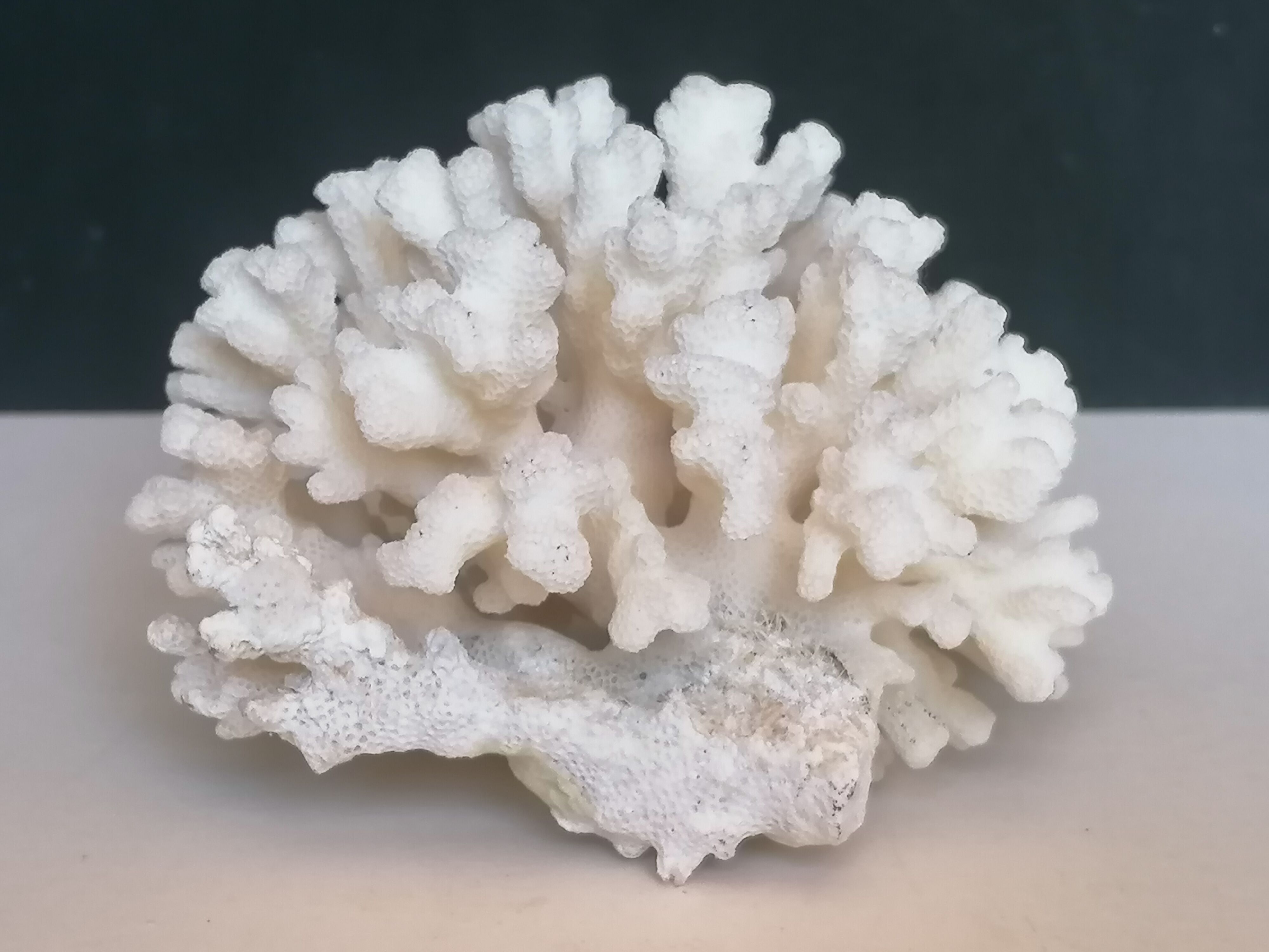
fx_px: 2529
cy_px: 476
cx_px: 634
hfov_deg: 28.2
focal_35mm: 69
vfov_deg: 21.3
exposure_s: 1/50
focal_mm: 4.75
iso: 160
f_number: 1.8
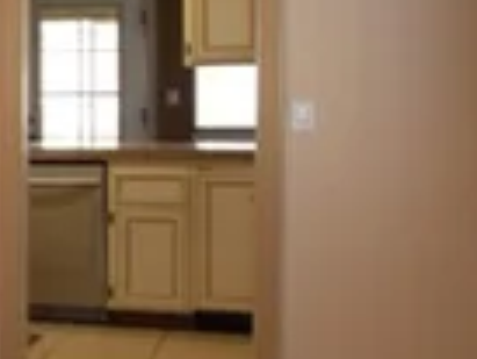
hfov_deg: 11.1
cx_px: -971
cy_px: 141
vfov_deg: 13.7
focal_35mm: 108
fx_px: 1490
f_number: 5.6
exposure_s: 1/125
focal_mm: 10
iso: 800
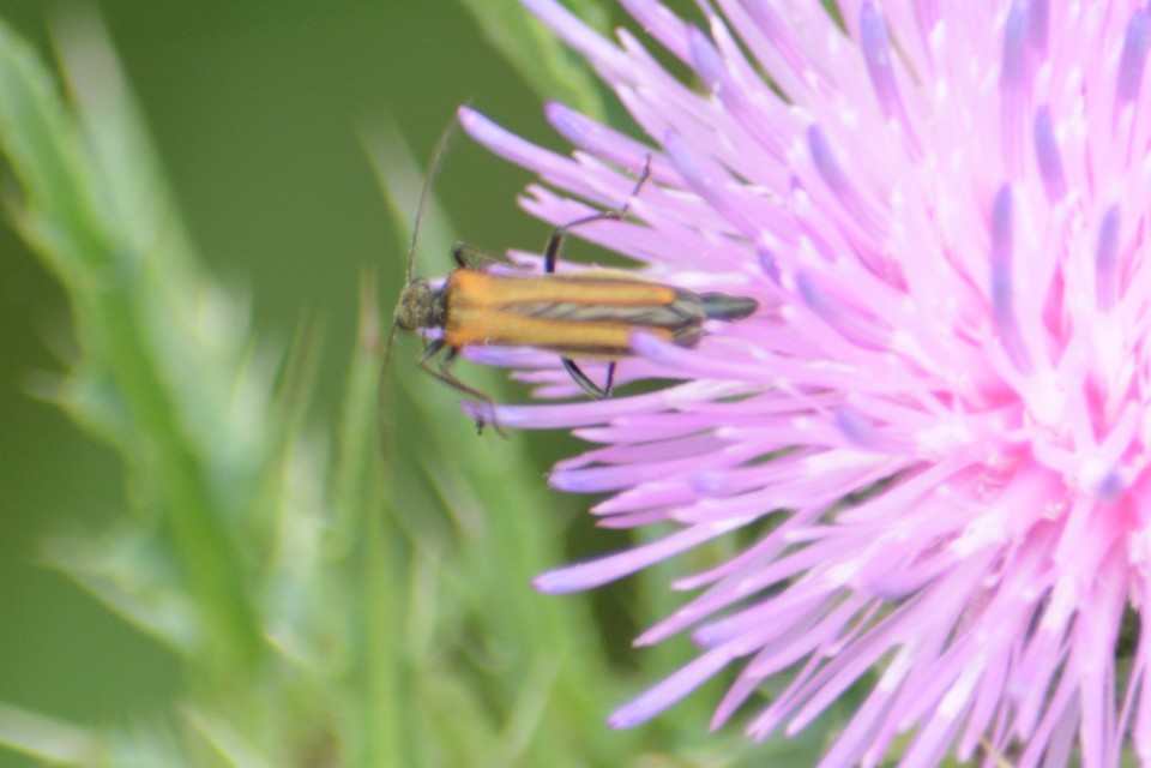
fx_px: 14386
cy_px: 384
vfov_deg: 3.1
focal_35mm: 450
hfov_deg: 4.6
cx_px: 576
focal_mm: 300
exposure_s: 1/125
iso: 320
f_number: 8
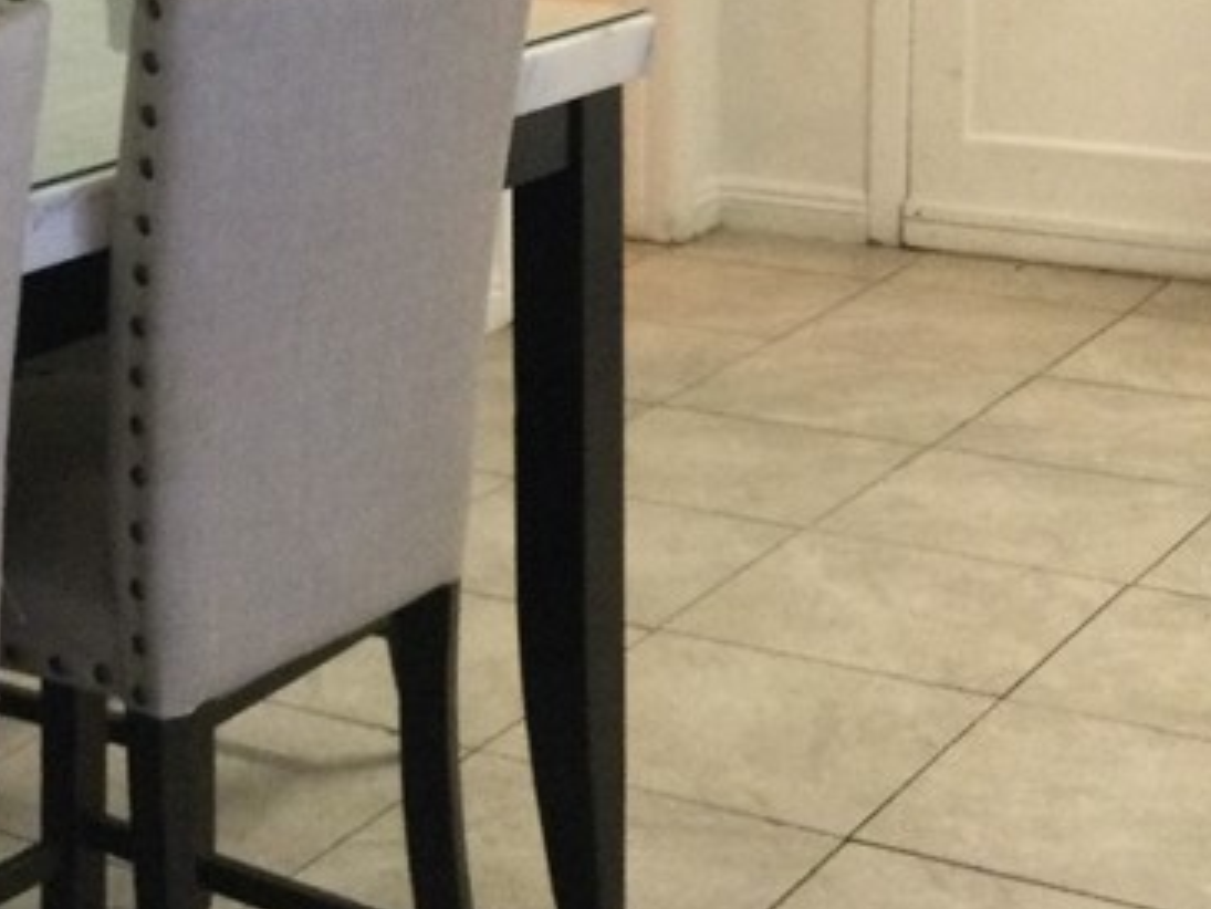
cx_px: 325
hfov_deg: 22.3
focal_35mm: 87
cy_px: 136
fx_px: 3045
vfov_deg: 16.8
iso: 200
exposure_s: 1/30
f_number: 2.4
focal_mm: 3.3
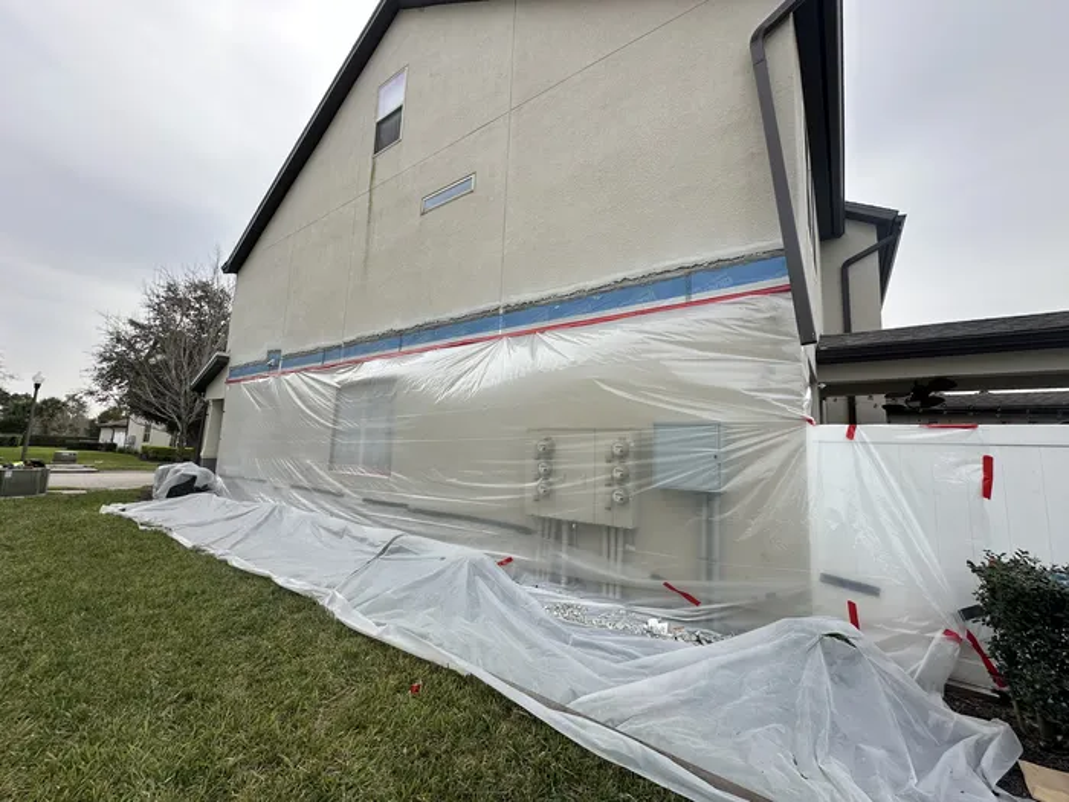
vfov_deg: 85.7
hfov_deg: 102.1
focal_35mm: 14
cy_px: 401
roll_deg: +0.1
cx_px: 534
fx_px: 432
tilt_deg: +4.3
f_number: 2.2
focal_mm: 2.22
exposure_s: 1/1072
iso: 40
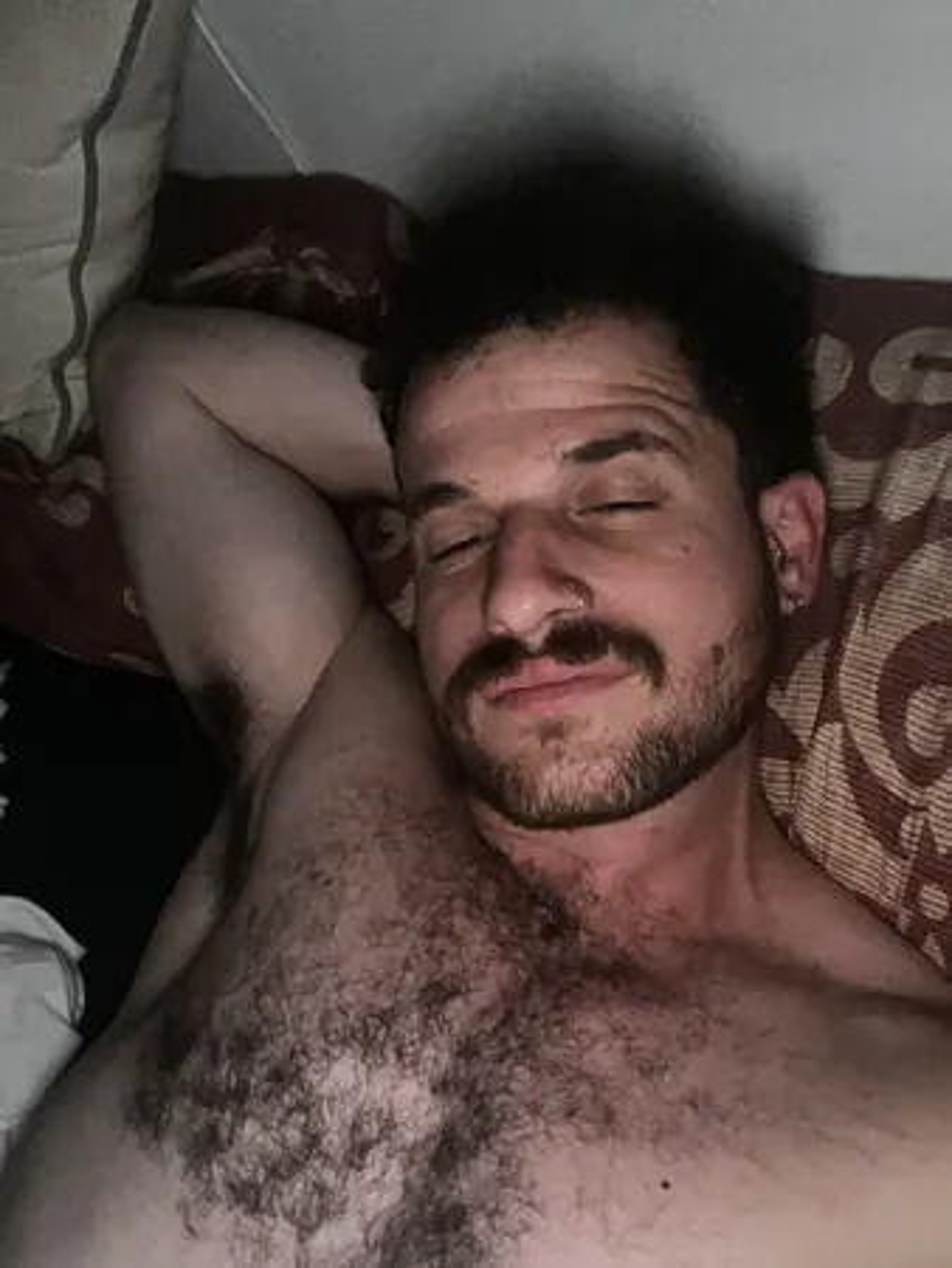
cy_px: 634
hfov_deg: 46.8
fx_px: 1099
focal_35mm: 30
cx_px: 476
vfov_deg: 59.9
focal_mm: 2.71
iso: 500
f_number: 2.2
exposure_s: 1/17
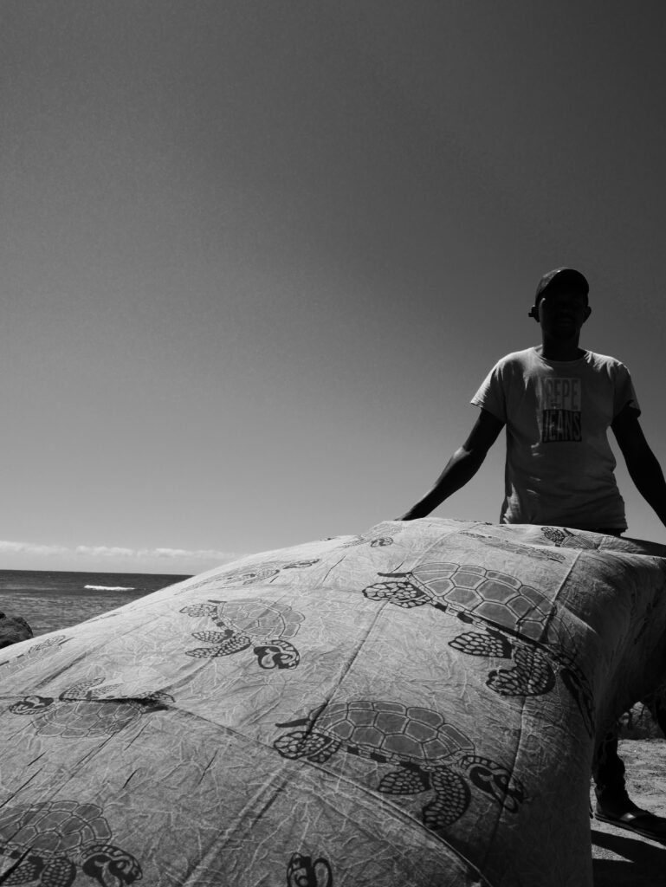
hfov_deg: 46.8
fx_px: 769
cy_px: 444
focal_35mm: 30
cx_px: 333
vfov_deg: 59.9
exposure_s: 1/800
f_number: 8
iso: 200
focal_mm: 15
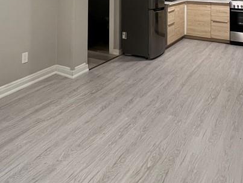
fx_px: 232
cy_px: -28
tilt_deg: +1.8
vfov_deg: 35.3
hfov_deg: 55.2
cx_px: 135
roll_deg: -0.4
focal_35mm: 33
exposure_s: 1/60
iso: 250
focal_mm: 1.57
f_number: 1.8
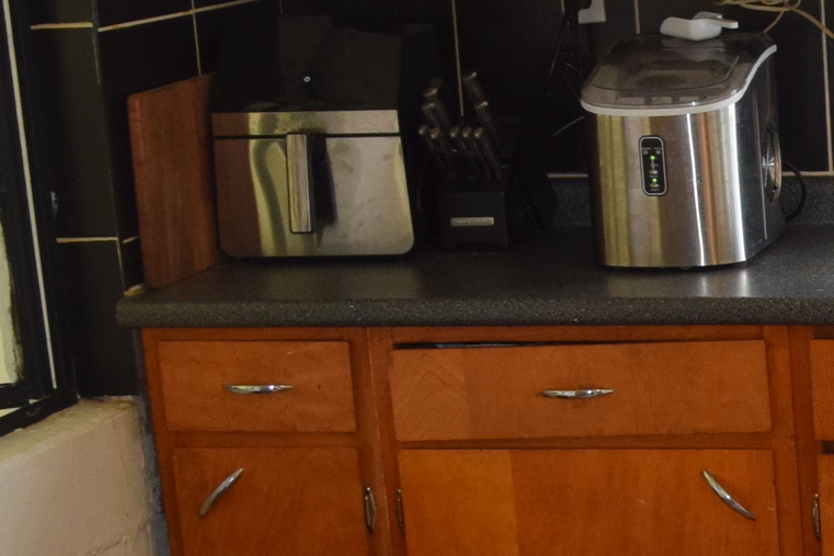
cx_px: 1362
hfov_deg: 16.5
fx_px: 2524
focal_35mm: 109
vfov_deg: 12.4
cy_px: 520
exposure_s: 1/100
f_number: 5
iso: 800
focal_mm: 18
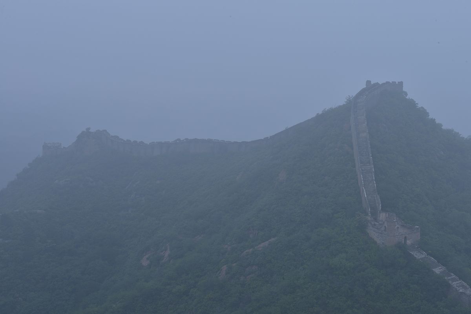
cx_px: 236
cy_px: 157
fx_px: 720
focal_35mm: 55
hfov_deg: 36.2
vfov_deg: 24.6
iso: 100
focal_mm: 55
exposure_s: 1.6
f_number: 18
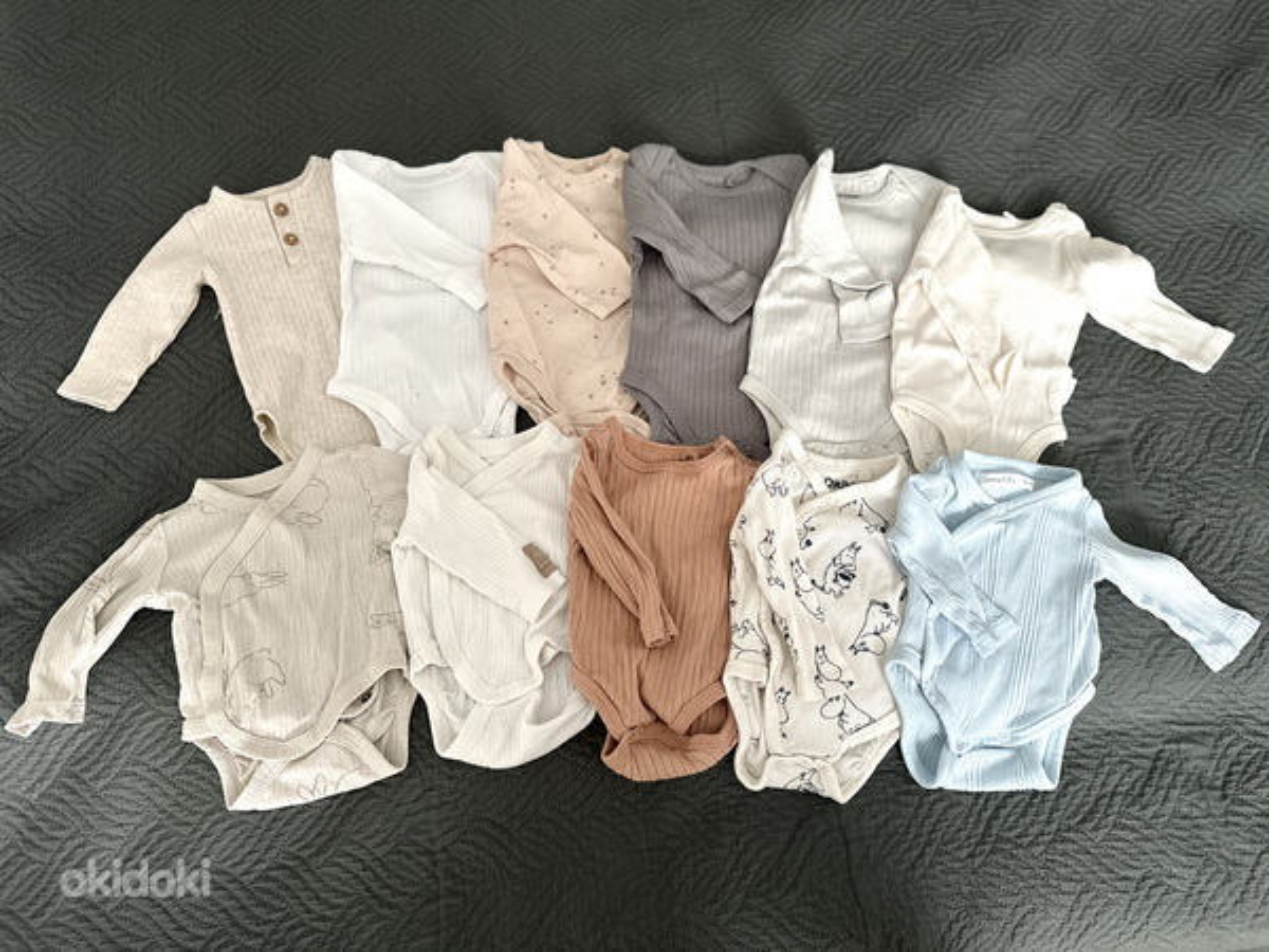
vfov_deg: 56.8
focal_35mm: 24
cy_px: 476
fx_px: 880
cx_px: 634
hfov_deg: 71.6
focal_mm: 6.86
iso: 400
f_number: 1.78
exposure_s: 1/60
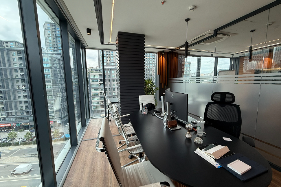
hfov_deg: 100.4
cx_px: 143
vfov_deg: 77.3
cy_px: 95
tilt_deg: -7.7
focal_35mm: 15
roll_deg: +1.0
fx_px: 117
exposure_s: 1/129
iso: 64
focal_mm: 2.22
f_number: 2.2
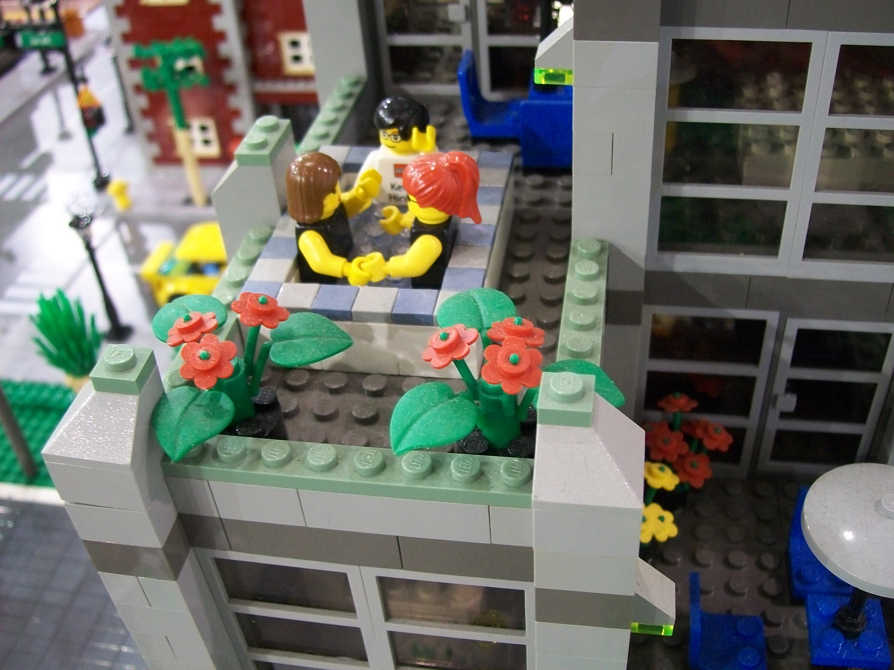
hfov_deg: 51.4
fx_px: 930
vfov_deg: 39.7
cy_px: 335
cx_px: 447
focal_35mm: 36
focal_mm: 6
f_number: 2.7
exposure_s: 1/8
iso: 180
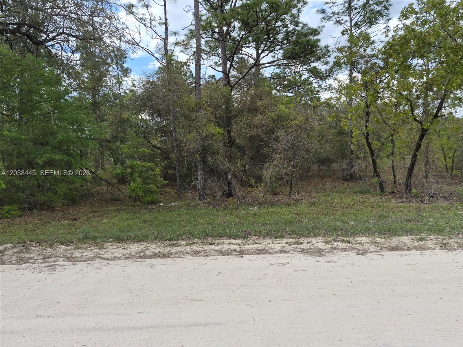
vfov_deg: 58.9
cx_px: 232
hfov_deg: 73.9
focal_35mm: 23
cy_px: 174
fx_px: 308
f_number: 1.8
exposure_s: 1/1772
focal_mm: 5.4
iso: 80
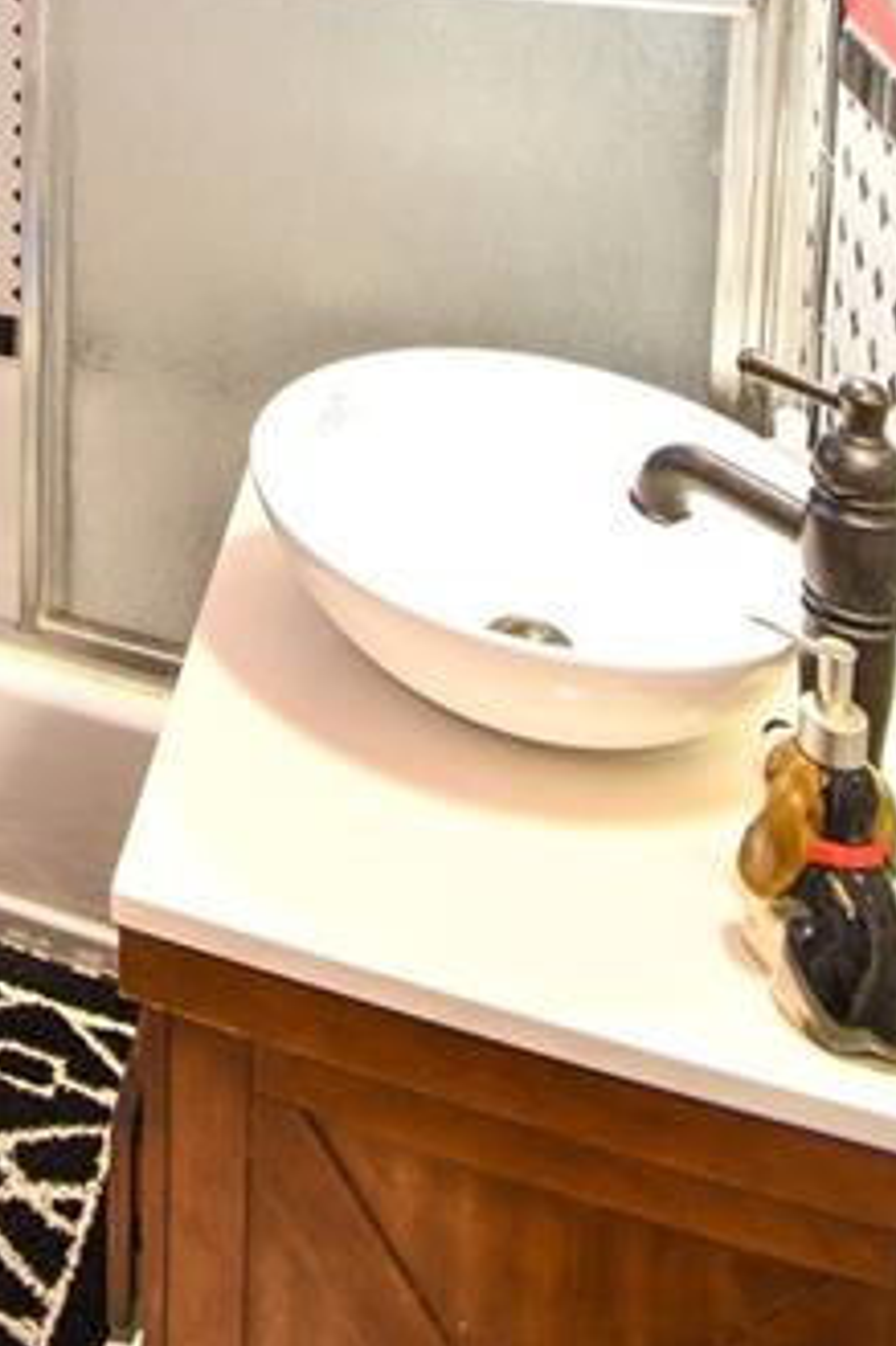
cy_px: -151
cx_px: -78
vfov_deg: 42.3
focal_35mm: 35
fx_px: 1308
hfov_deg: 33.3
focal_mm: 10
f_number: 7.1
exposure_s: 1/3
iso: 125
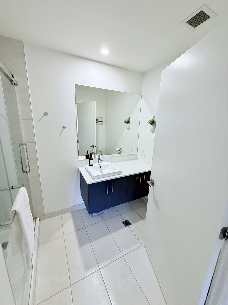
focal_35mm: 14
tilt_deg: -12.8
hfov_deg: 85.7
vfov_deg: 102.1
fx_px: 123
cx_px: 114
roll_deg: -1.6
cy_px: 152
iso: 250
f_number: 2.2
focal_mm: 2.22
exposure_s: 1/60
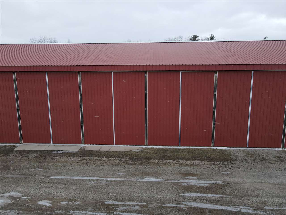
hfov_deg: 71.6
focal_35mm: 24
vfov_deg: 56.8
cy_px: 108
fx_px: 198
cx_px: 143
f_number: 2.8
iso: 100
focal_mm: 4.5
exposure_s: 1/400
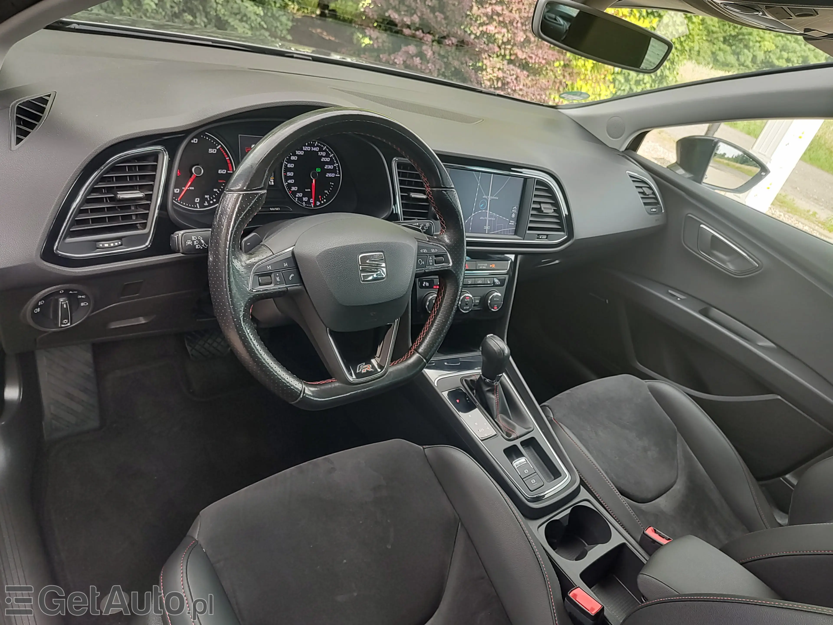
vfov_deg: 58.9
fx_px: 553
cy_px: 312
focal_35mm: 23
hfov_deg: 73.9
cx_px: 416
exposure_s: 1/100
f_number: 1.8
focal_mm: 5.56
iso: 111
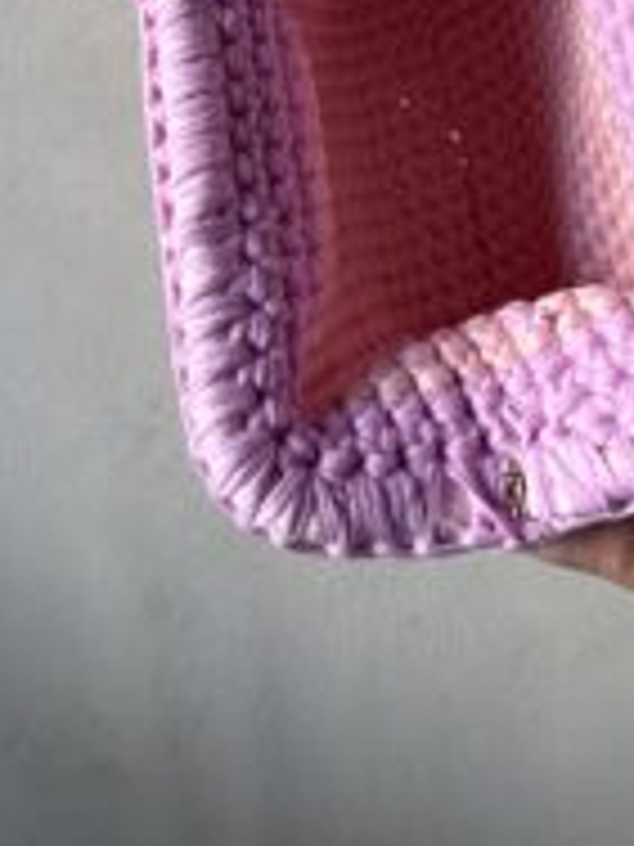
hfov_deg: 22.7
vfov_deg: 28.2
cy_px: -27
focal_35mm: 64
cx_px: 495
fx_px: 1563
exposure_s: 1/60
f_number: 1.9
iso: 100
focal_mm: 2.69
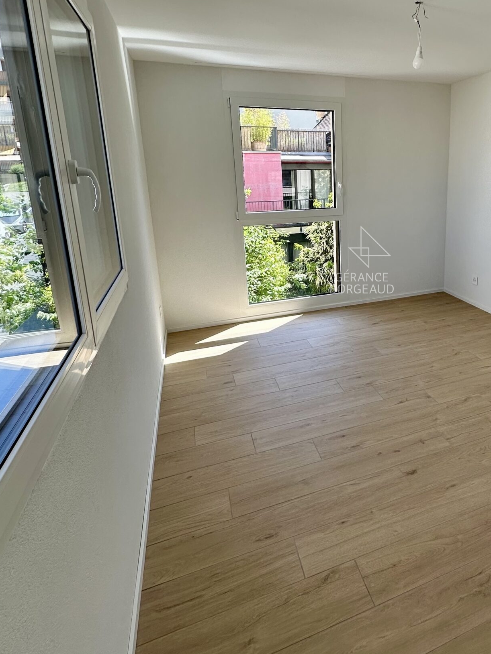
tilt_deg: -11.6
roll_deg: +0.1
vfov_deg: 75.5
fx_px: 416
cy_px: 259
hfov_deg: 58.3
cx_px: 362
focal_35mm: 22
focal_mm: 2.22
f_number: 2.2
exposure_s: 1/205
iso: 40
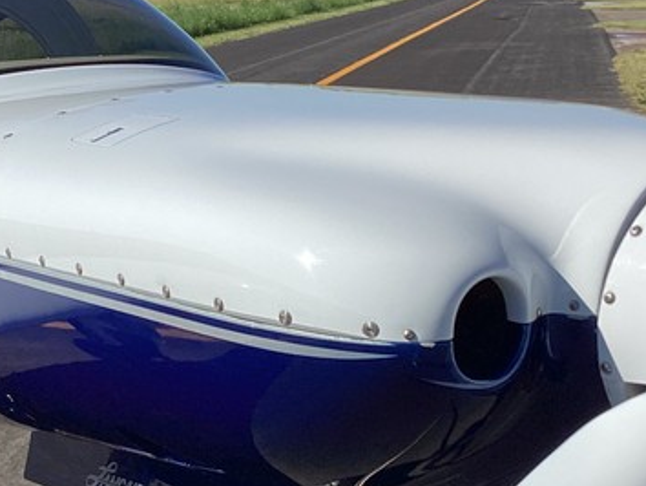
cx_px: 153
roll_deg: -1.5
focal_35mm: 70
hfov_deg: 27.3
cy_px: 334
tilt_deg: -16.0
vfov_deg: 20.9
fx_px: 1307
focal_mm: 3.3
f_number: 2.4
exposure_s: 1/2469
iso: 25
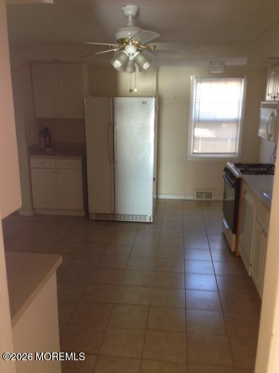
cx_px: 140
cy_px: 186
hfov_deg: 42.9
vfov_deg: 55.4
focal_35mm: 33
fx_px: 355
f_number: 2.4
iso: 64
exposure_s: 1/20
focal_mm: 4.13
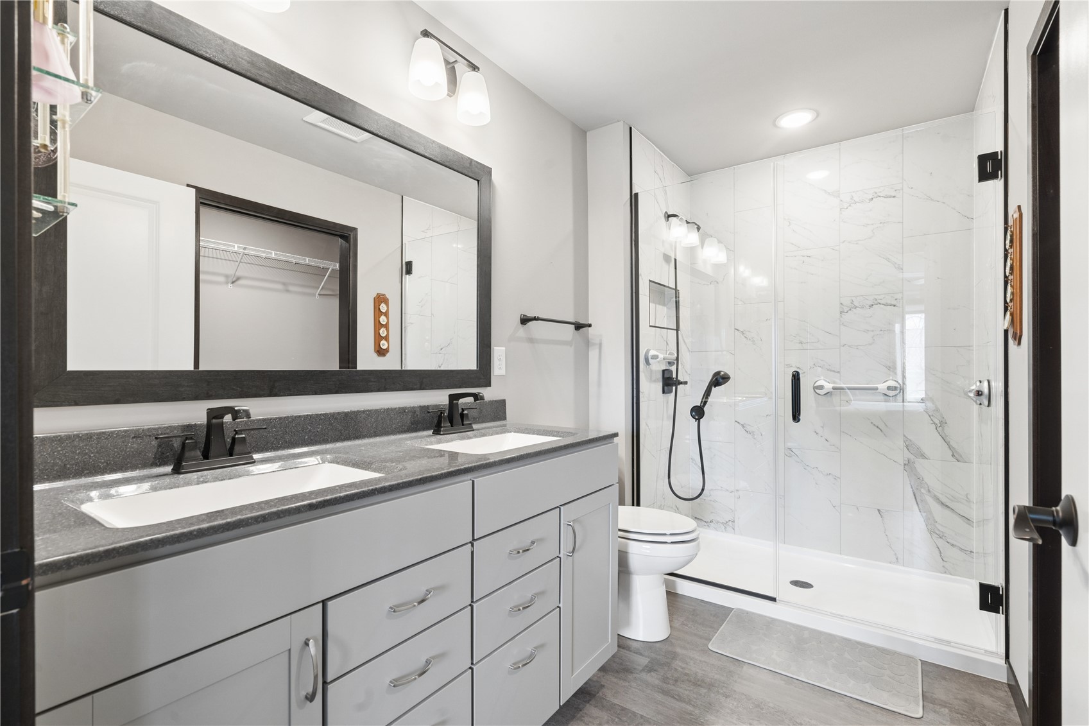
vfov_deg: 73.7
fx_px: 484
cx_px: 544
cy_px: 363
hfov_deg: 96.7
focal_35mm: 16
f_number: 9
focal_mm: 16
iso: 400
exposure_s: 1/8
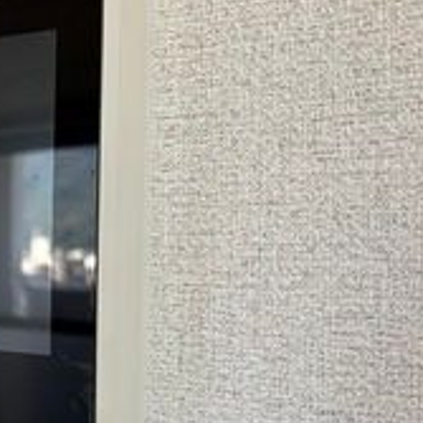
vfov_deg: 22.4
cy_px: 276
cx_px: -99
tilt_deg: -1.0
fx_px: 1065
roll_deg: +0.0
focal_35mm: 77
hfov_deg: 20.8
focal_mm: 5.96
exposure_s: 1/122
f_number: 1.6
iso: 80
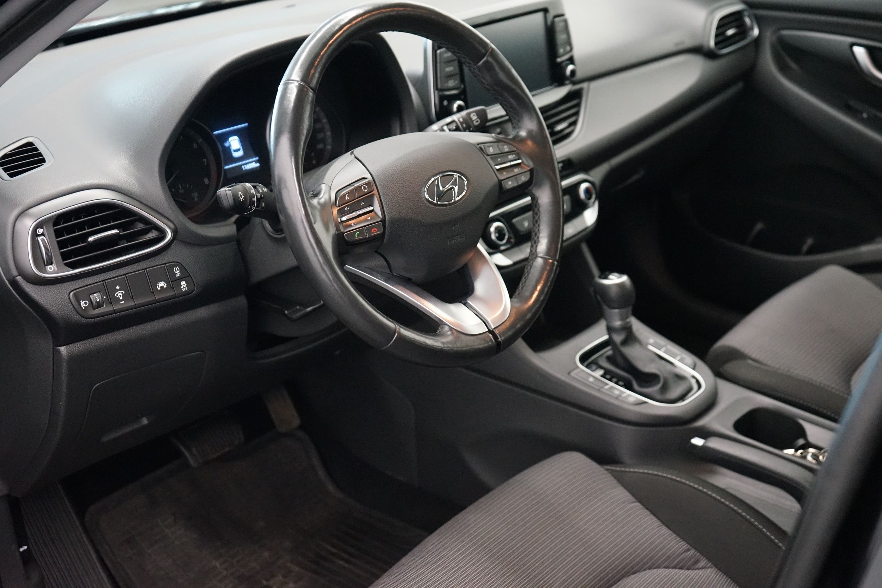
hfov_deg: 45.4
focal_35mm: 43
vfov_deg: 31.2
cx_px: 441
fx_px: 1053
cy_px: 294
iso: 6400
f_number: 4.5
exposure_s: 1/100
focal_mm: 43
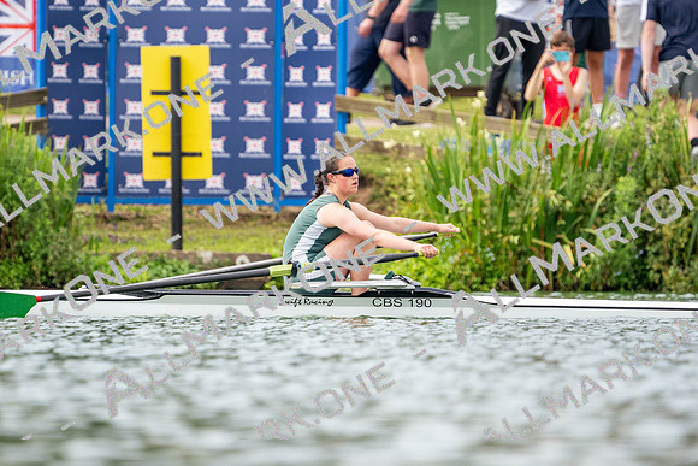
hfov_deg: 2.3
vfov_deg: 1.5
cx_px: 349
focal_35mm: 900
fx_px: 17453
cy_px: 233
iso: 800
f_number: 6.3
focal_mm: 600
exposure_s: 1/1600
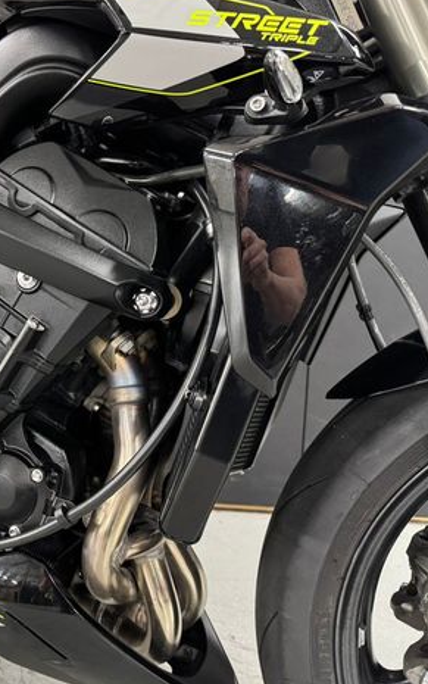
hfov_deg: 32.8
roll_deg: +2.2
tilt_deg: -11.0
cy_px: 334
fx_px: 653
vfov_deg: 55.3
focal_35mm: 35
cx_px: -16
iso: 500
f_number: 1.78
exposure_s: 1/50
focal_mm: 6.76
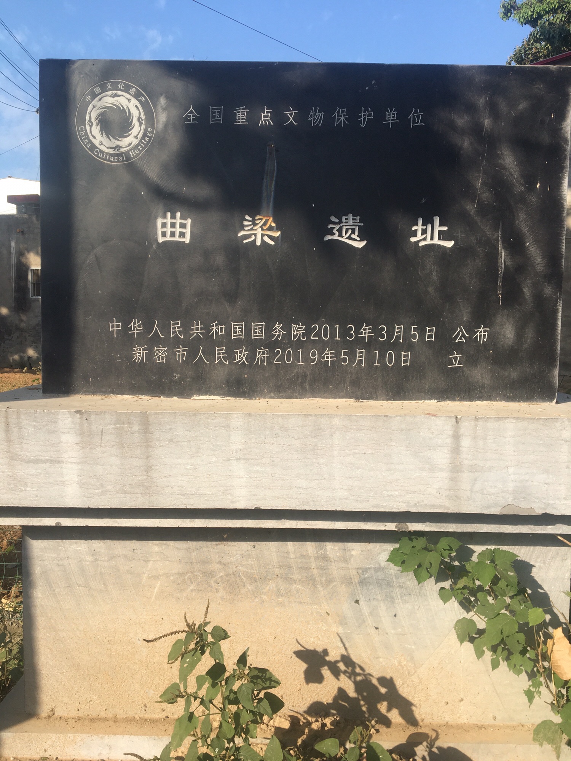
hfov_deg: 48.2
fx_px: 638
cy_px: 380
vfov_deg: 61.7
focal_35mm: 29
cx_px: 286
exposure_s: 1/916
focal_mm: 4.15
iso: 25
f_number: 2.2
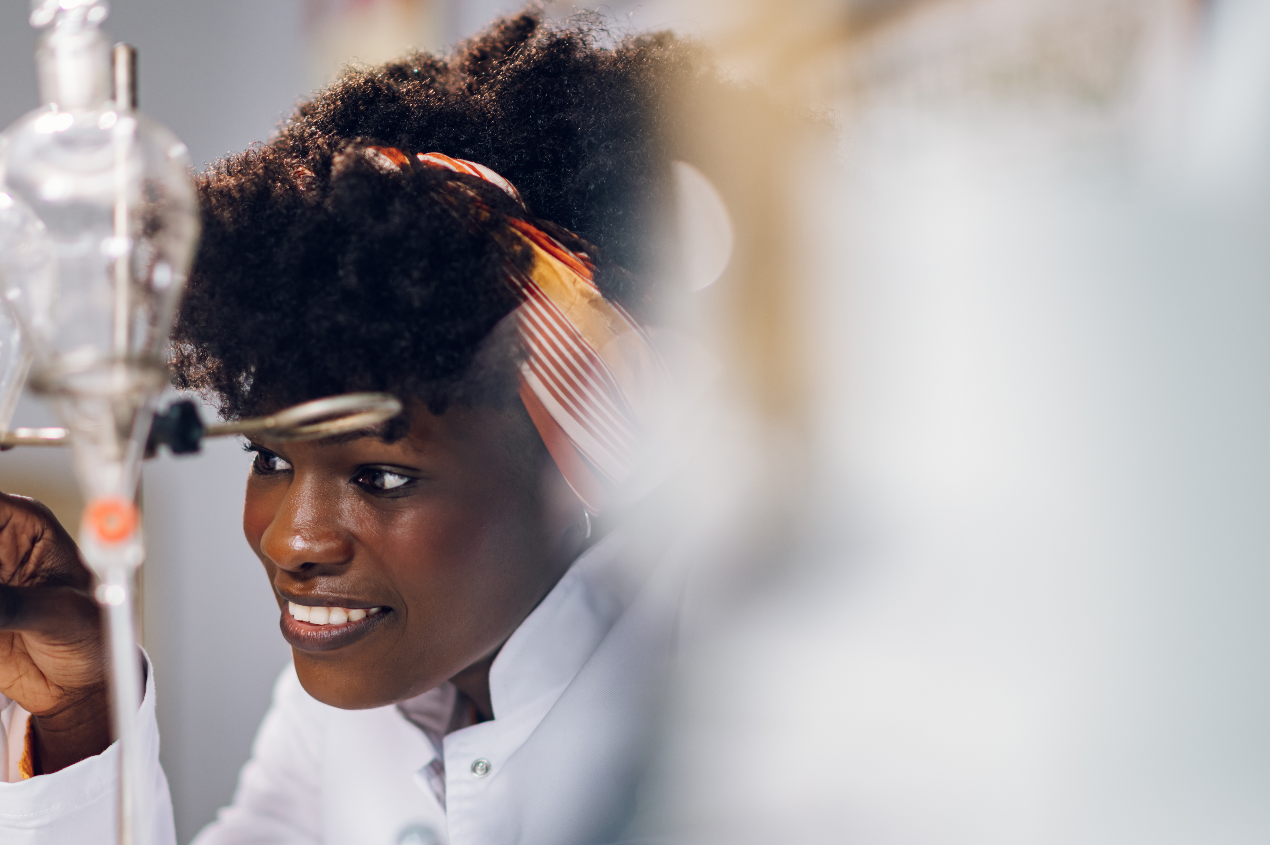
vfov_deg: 11.8
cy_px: 576
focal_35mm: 116
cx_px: 431
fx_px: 4089
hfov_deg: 17.6
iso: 200
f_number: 1.4
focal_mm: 85
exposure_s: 1/250
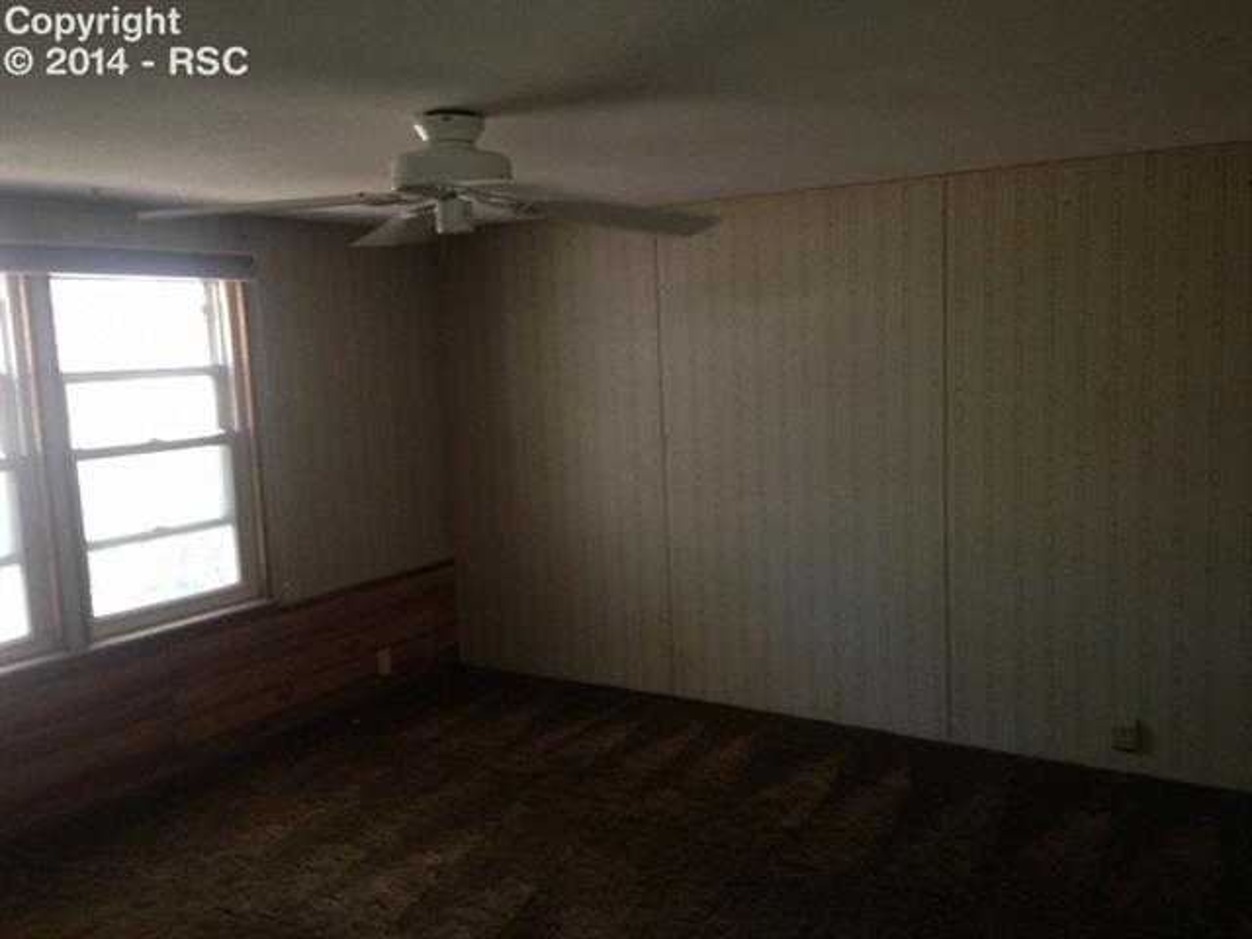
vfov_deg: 42.9
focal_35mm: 33
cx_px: 626
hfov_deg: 55.4
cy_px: 470
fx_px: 1194
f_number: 2.4
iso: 125
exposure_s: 1/20
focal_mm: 4.13
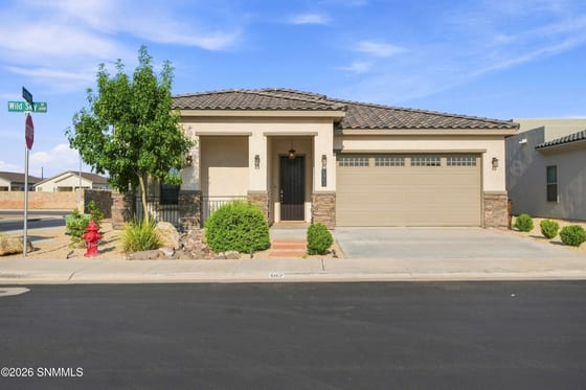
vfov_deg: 43.6
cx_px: 293
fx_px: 488
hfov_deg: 61.9
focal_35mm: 30
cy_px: 195
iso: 160
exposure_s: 1/4000
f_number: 4
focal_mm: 20
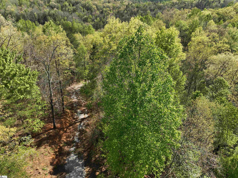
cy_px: 89
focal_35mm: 24
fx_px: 165
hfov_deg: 71.6
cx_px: 119
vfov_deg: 56.8
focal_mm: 12.29
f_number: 2.8
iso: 100
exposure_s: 1/160
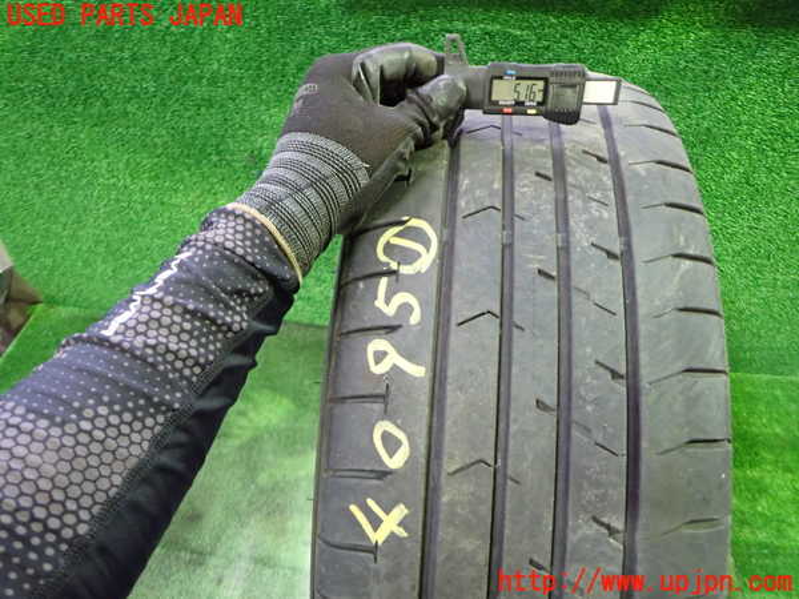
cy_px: 300
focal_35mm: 25
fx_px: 577
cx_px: 400
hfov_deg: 69.4
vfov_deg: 54.9
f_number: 2
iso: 640
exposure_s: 1/30
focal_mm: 4.5
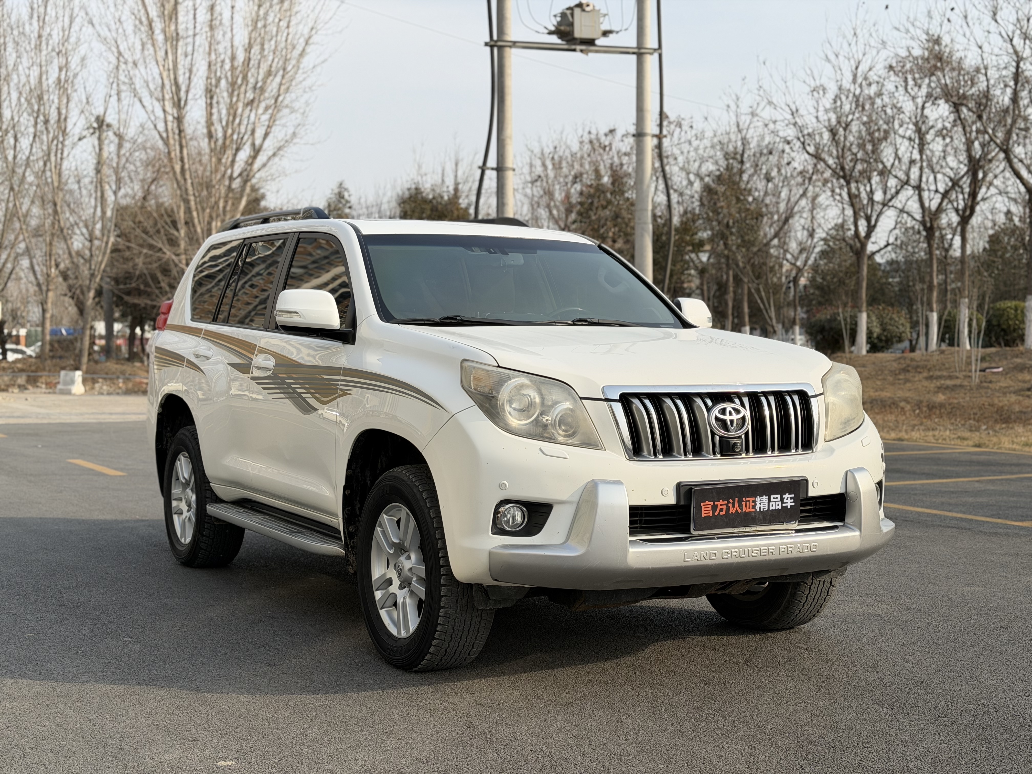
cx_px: 516
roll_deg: +0.5
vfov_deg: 30.3
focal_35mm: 48
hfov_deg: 39.7
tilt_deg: -2.7
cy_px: 387
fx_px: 1431
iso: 64
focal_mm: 6.76
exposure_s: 1/1838
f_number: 1.78
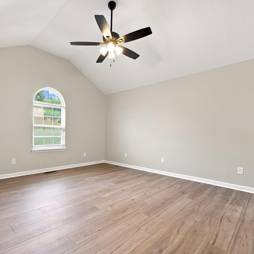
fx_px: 149
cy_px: 134
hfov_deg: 80.2
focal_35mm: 18
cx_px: 108
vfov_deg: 80.6
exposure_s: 1/190
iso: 43
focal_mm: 2
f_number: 1.7
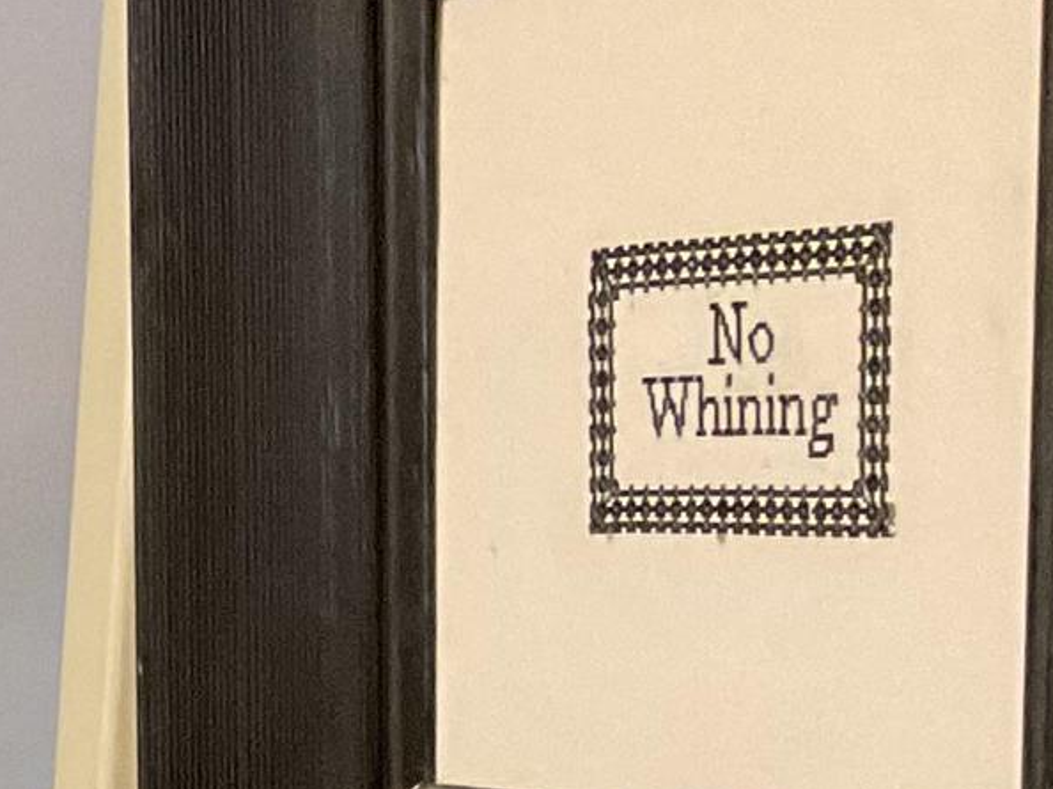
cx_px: -1282
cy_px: 1296
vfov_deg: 9.5
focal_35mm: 150
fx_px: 4561
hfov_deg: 11.4
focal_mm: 3
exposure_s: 1/60
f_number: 1.8
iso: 200
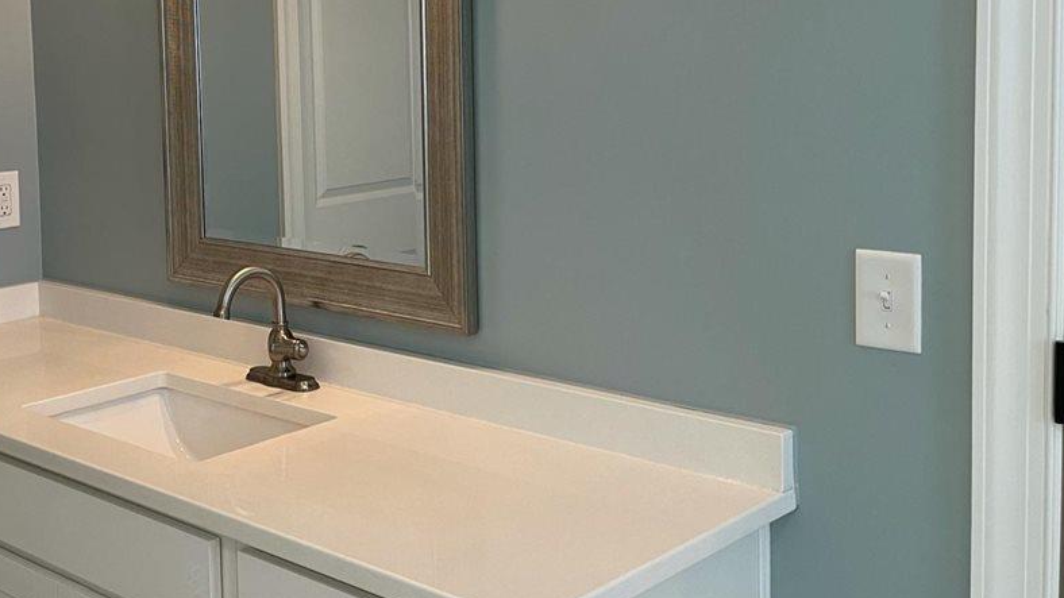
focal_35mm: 46
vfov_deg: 25.6
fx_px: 1298
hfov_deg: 43.1
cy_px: 149
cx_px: 262
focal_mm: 4.2
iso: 100
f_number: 1.6
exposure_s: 1/60
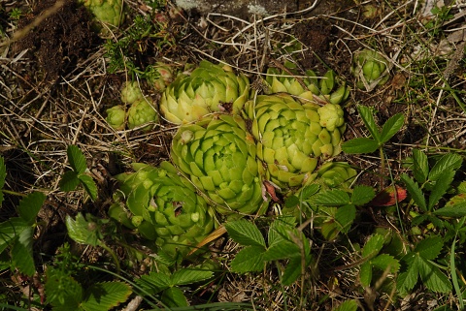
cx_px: 233
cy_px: 156
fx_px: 1652
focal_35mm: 128
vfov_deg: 10.8
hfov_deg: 16.1
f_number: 10
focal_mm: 85
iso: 100
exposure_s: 1/320
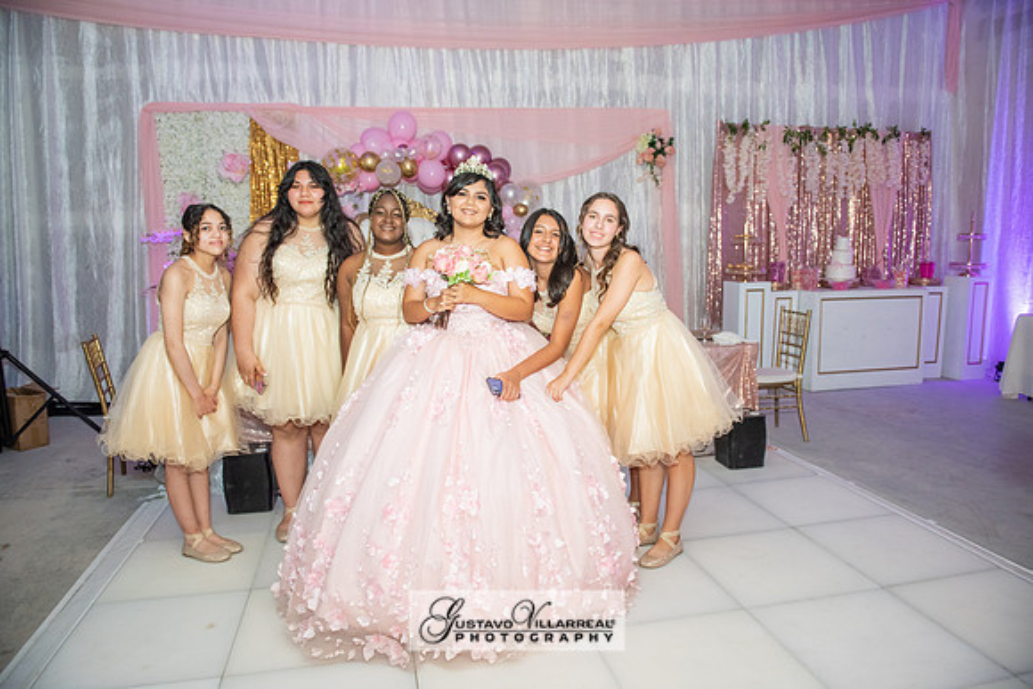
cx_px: 516
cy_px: 344
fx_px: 689
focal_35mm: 24
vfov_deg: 53.2
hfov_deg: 73.7
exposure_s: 1/160
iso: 1250
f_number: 3.5
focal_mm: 24
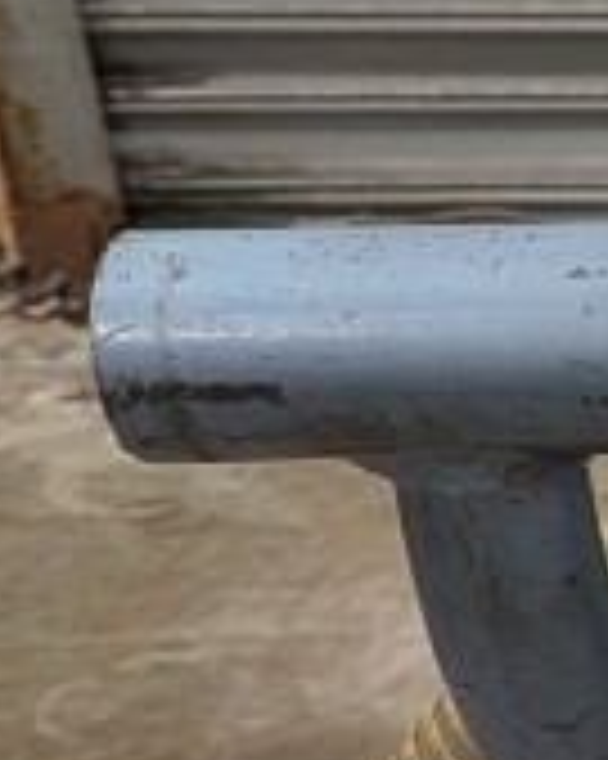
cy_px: 803
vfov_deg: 10.3
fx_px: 4165
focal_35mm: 185
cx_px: 2144
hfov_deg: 7.0
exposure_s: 1/24
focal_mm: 4.53
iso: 79
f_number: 1.7
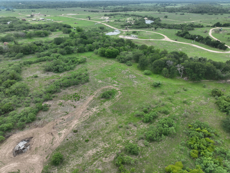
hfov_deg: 71.6
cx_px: 115
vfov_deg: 56.8
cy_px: 86
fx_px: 159
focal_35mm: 24
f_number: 2.8
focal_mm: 12.29
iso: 100
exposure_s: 1/725
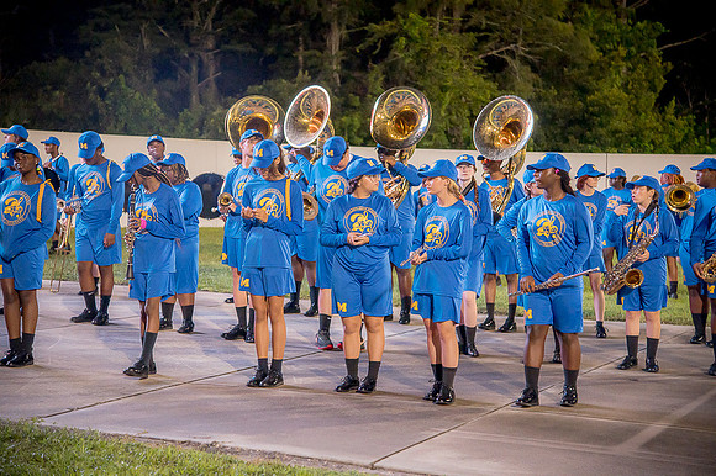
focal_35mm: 75
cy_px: 238
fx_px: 1491
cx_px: 358
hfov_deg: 27.0
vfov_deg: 18.2
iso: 2000
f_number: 4
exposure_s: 1/200
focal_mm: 75
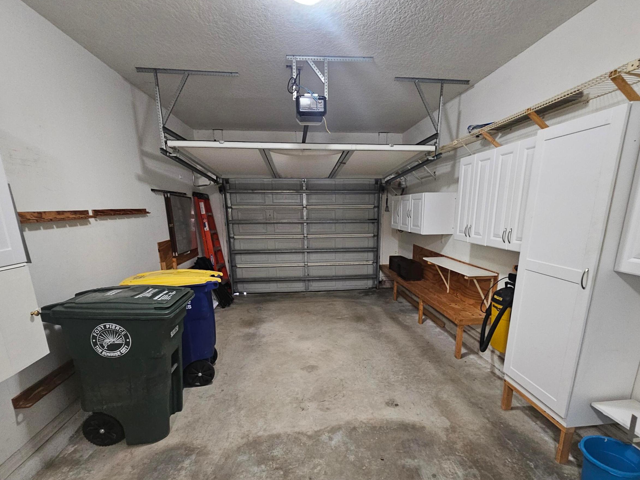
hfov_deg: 94.4
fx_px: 296
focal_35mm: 16
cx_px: 341
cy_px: 292
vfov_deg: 77.1
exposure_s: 1/24
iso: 640
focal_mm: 2.2
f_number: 2.2
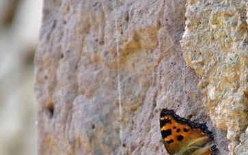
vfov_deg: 1.2
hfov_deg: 1.9
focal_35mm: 1078
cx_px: 175
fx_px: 7287
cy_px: 142
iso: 800
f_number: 6.3
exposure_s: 1/320
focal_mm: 400
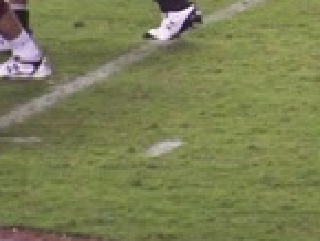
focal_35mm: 1486
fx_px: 13748
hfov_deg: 1.3
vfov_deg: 1.0
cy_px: -94
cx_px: 380
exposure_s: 1/100
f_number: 4.8
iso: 702
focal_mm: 70.2
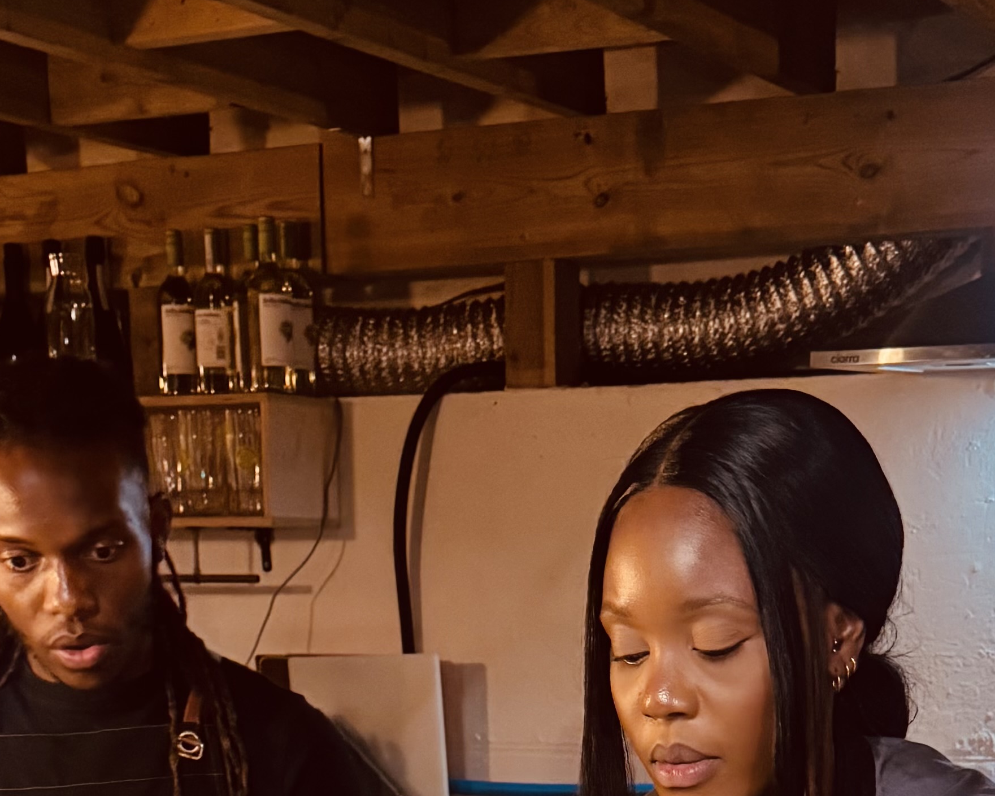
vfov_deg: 18.0
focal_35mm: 76
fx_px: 2238
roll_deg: +0.5
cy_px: 1189
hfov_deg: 25.0
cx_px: 560
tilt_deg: -15.7
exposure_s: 1/50
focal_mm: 6.76
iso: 500
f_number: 1.78
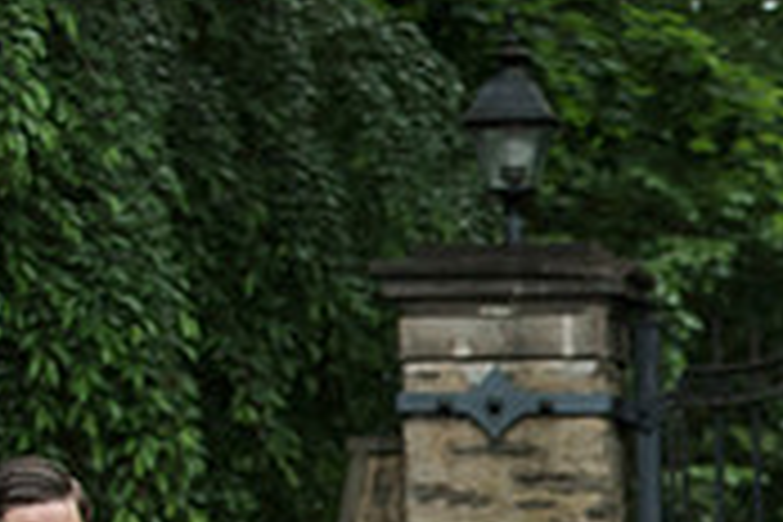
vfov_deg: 5.0
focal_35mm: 274
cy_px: 839
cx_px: 1242
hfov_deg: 7.4
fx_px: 5959
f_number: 4
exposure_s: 1/1600
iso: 800
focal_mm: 82
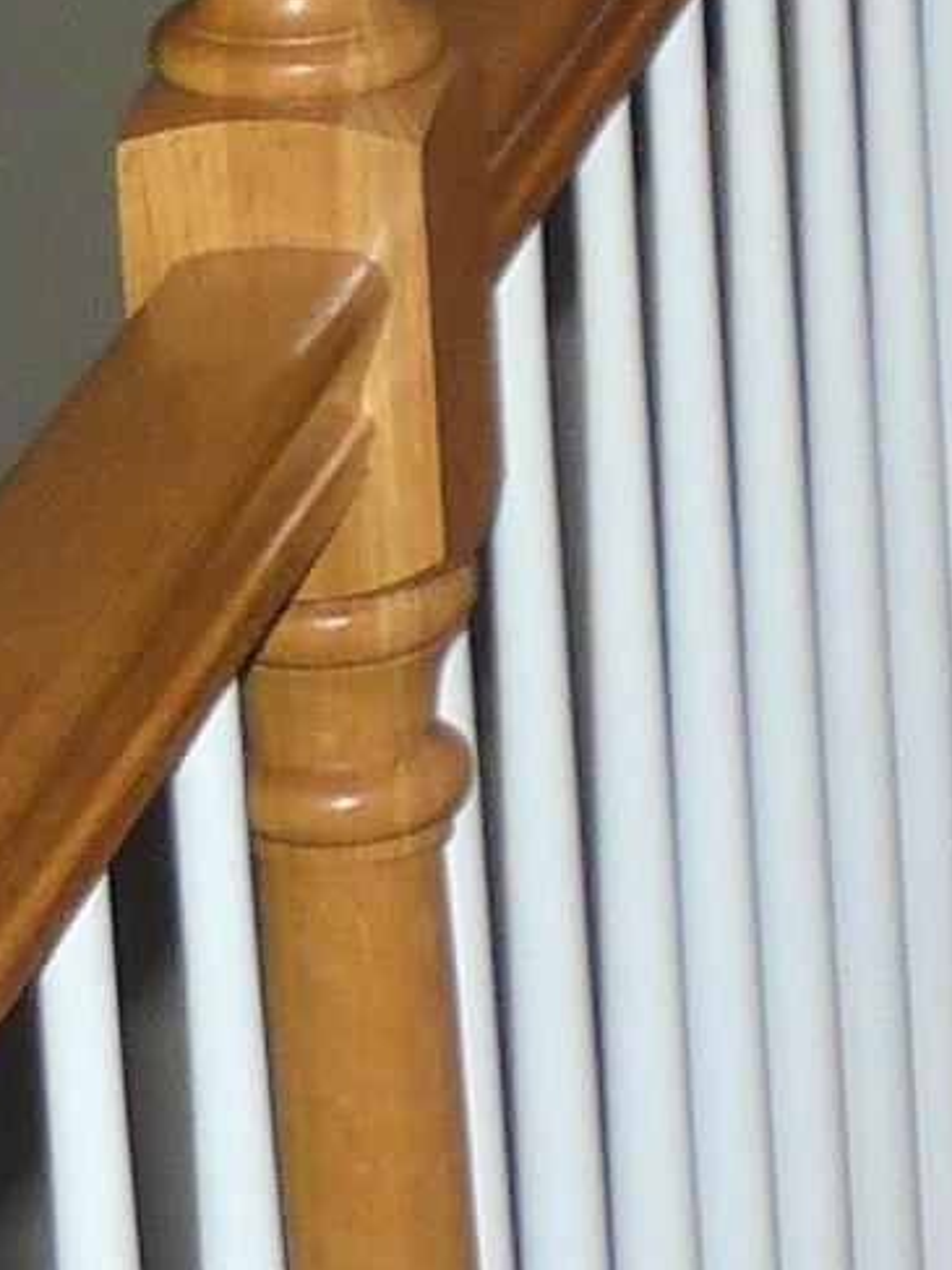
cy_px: -683
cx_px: 2731
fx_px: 8328
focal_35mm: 227
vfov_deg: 8.5
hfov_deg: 6.1
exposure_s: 1/50
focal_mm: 6
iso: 100
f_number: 2.8
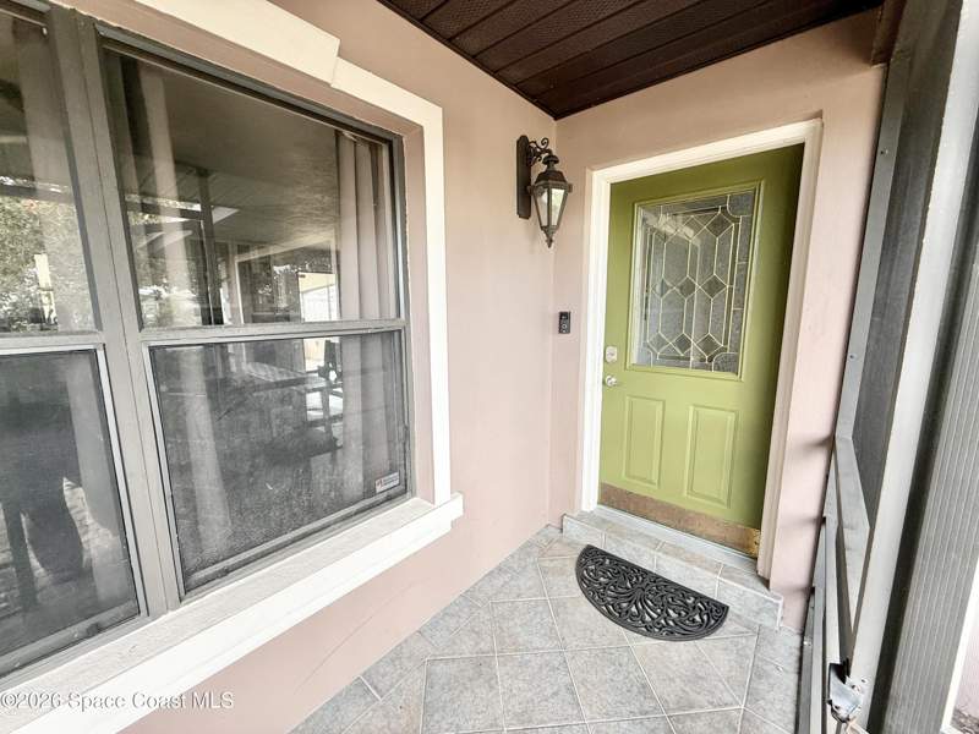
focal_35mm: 14
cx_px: 490
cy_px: 367
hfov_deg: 102.1
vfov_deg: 85.7
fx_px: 396
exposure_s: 1/99
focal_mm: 2.22
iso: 100
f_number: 2.2
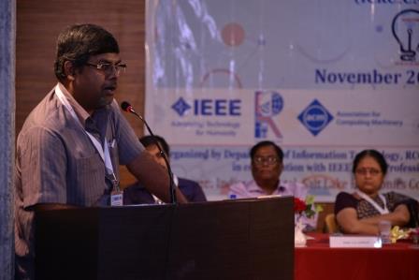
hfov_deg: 18.6
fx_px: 1281
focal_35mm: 110
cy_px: 140
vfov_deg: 12.5
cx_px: 210
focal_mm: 110
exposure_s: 1/80
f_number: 4
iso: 800
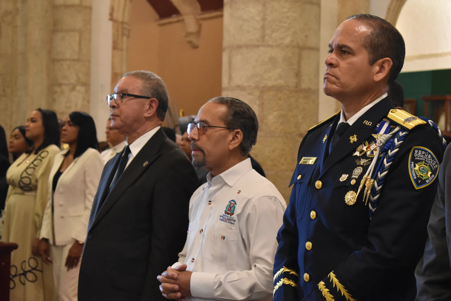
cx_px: 226
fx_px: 1034
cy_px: 150
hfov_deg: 24.6
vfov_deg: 16.6
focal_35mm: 82
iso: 2500
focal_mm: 55
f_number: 5.6
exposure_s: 1/80
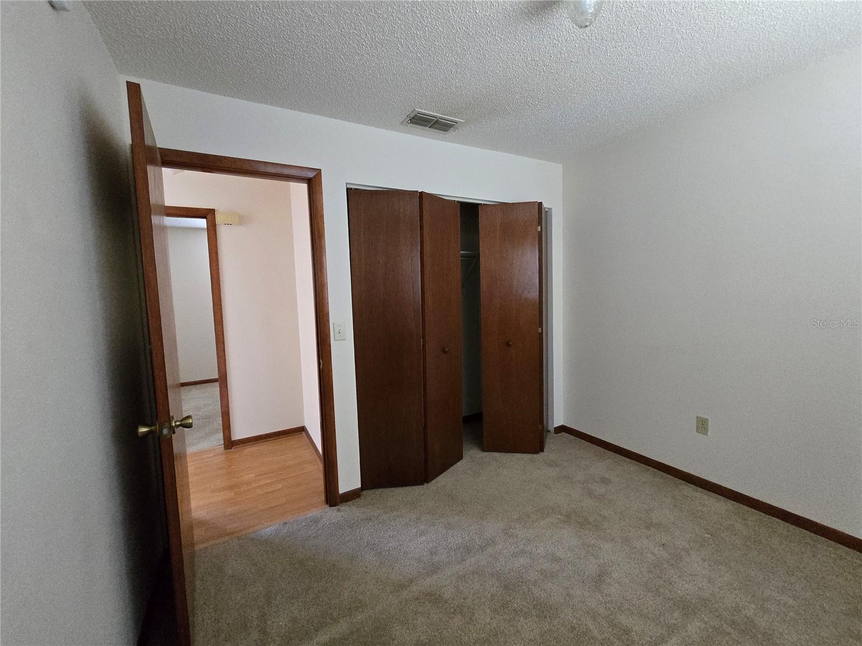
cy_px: 323
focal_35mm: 13
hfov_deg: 106.2
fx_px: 324
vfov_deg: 89.9
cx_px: 431
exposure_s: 1/60
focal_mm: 2.2
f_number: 2.2
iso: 1250
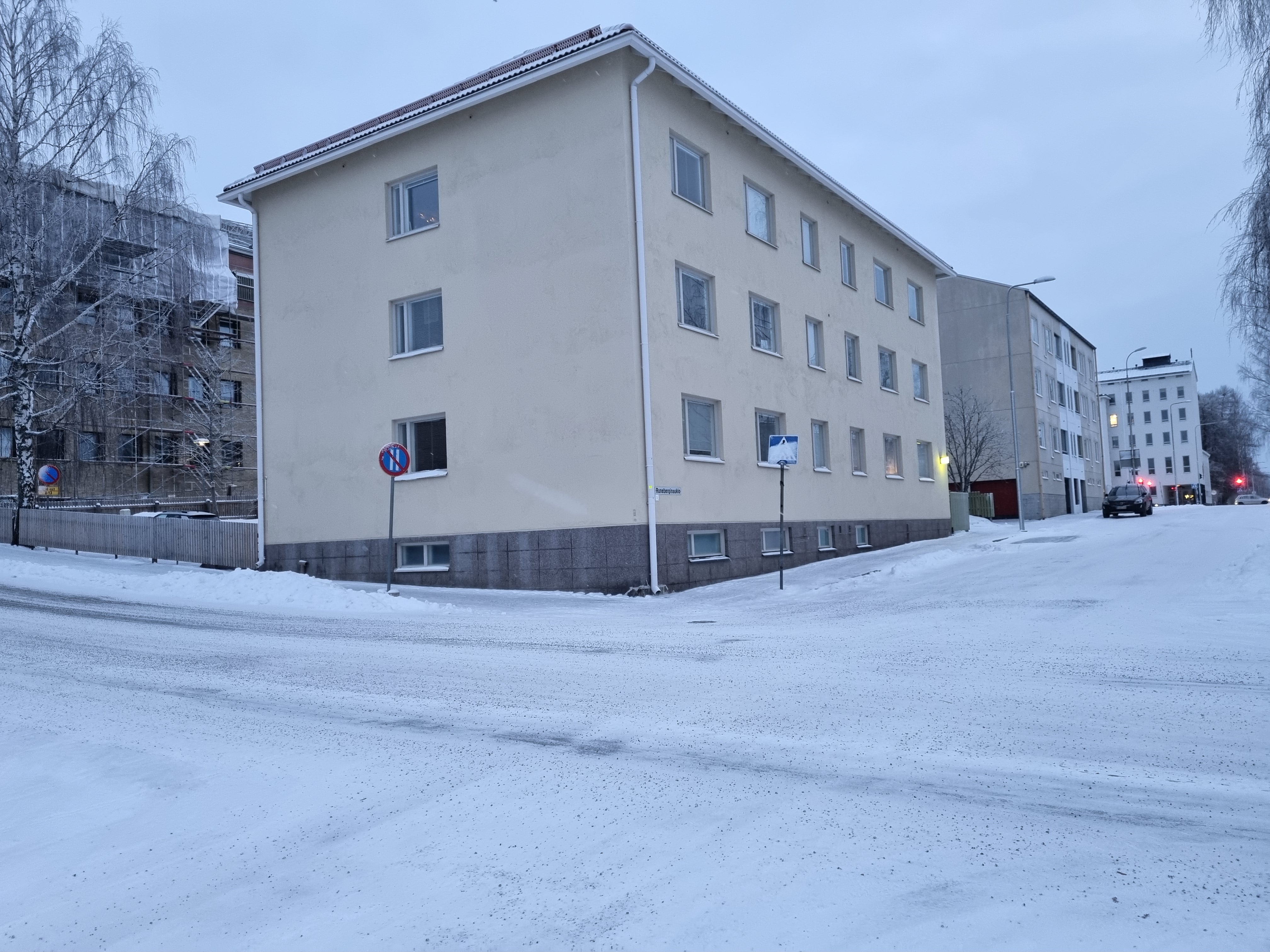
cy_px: 476
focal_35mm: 26
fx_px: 954
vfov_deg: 53.1
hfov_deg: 67.3
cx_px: 635
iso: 320
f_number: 1.8
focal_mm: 5.4
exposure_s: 1/50
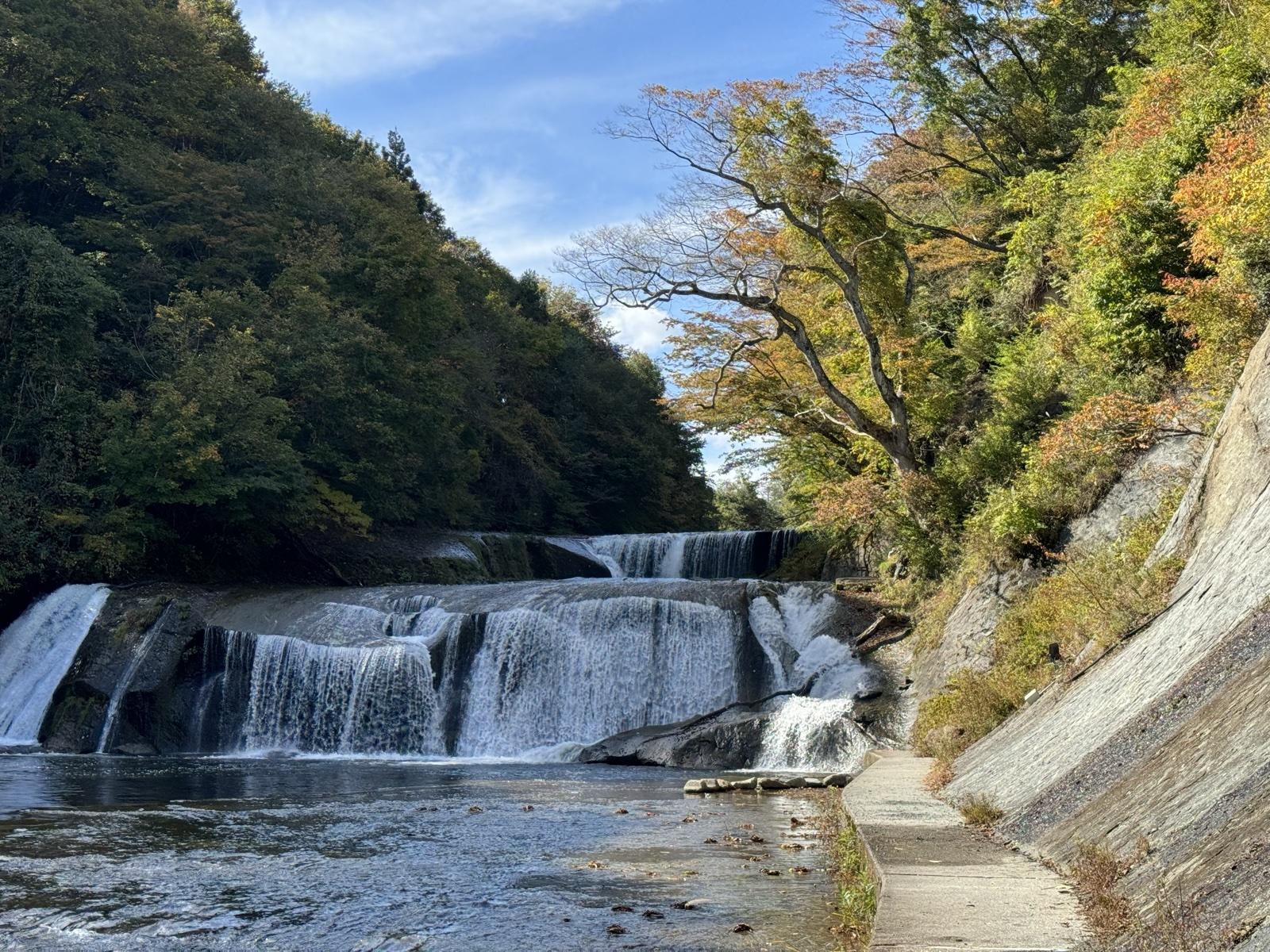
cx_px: 635
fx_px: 1761
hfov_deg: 39.7
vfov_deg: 30.3
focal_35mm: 48
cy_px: 476
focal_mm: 6.86
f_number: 1.78
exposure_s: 1/1818
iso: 64
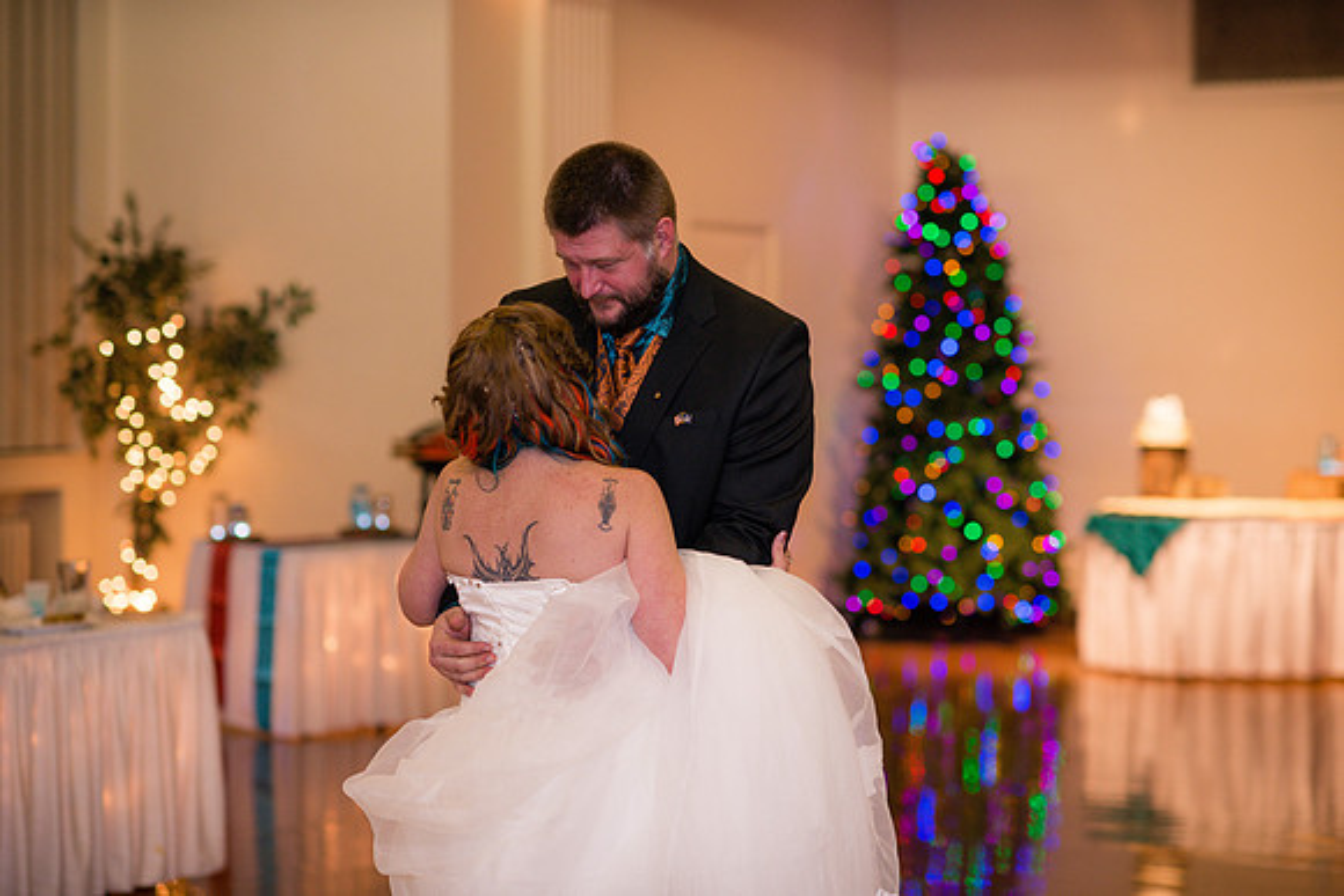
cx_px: 672
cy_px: 448
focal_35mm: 85
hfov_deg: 23.9
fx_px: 3174
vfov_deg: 16.1
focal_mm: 85
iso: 640
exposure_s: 1/125
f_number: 2.2
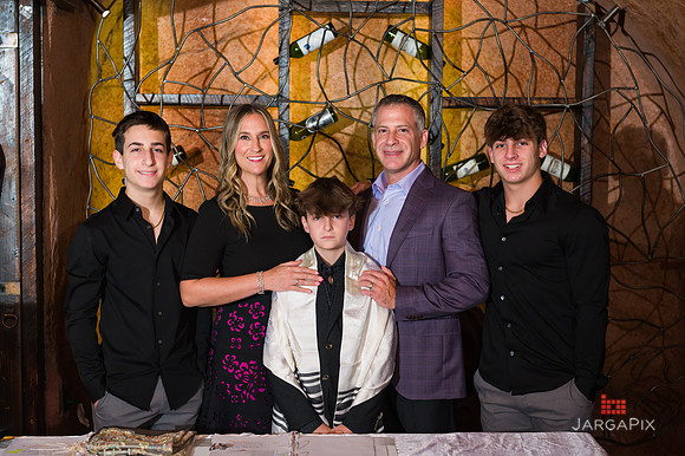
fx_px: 1159
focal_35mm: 61
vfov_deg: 22.3
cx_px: 346
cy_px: 219
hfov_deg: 32.9
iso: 1000
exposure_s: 1/200
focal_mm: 58
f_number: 5
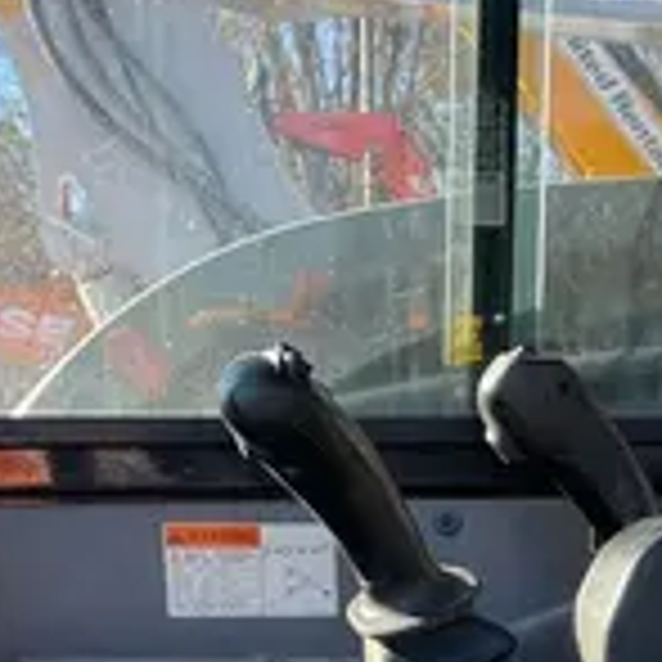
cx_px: 883
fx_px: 2488
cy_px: 970
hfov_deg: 14.5
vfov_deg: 14.2
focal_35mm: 115
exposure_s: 1/477
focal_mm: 4.2
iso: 50
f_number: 1.6
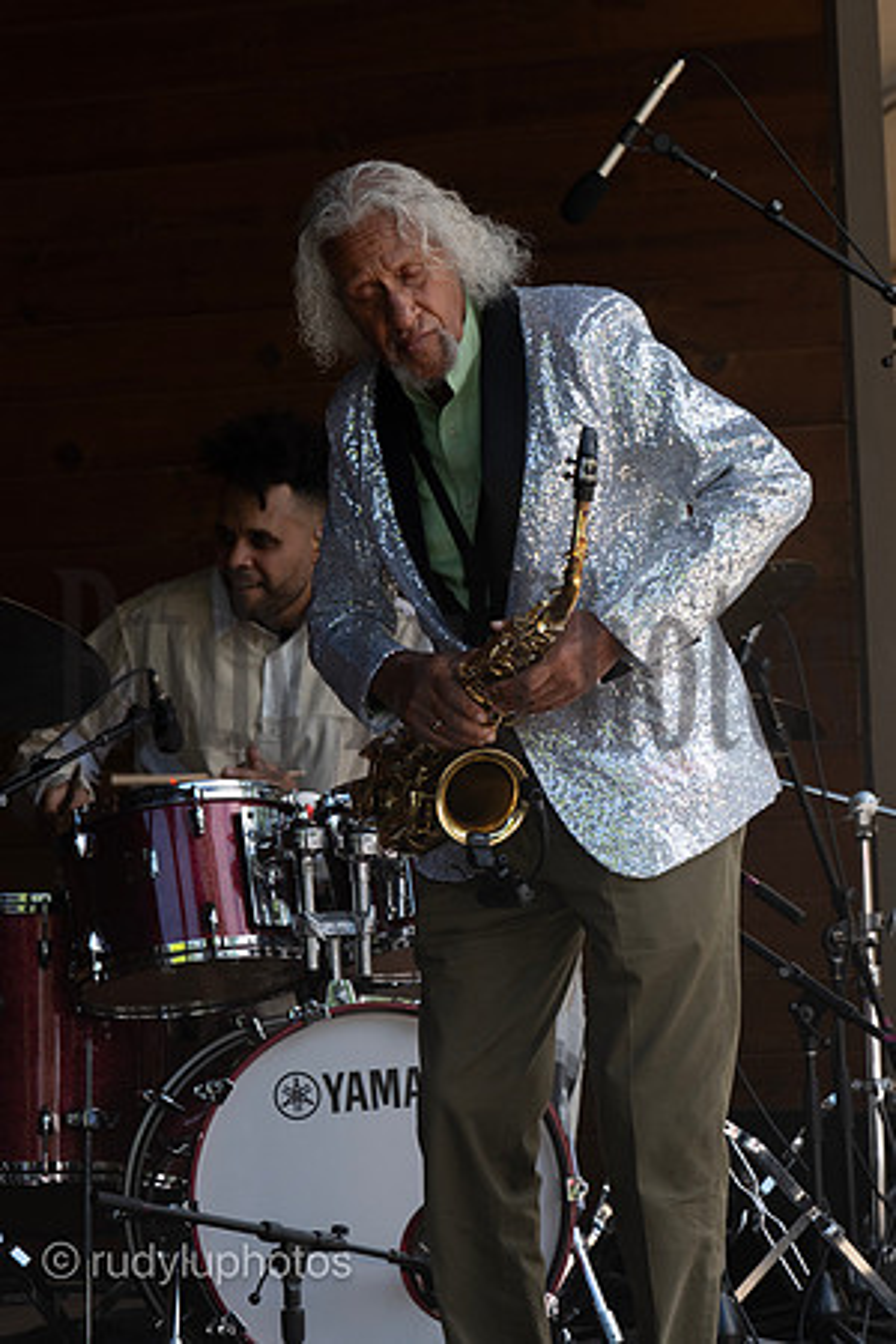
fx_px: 6981
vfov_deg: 11.0
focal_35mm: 187
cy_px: 672
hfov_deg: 7.3
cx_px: 448
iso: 800
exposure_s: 1/500
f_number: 8
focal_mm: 125
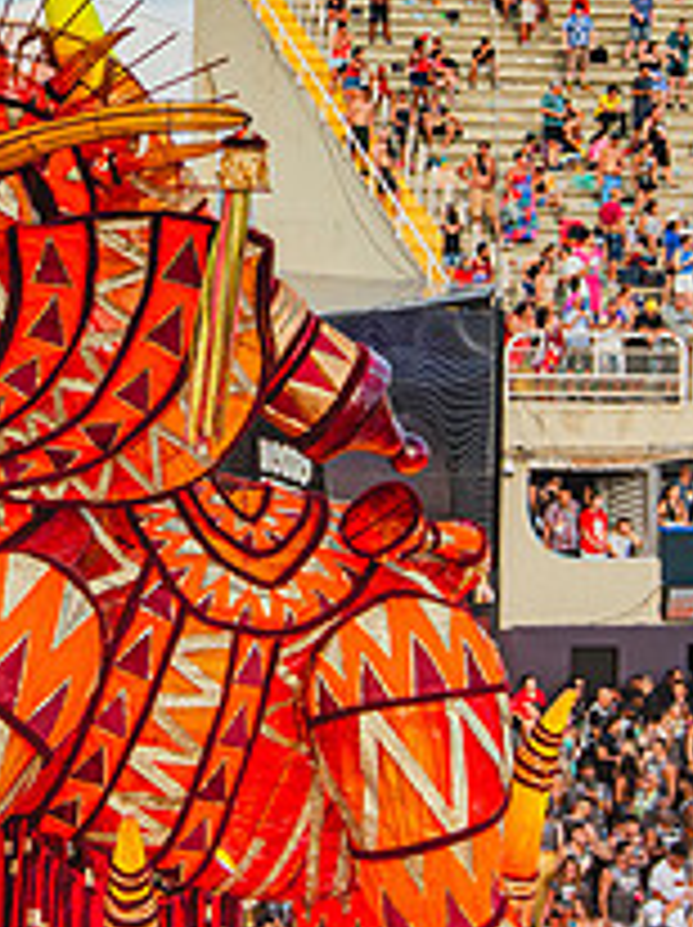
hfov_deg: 18.7
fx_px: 2033
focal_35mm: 76
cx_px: -32
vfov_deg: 25.4
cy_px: 241
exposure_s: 1/3200
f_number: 4
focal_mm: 28
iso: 200
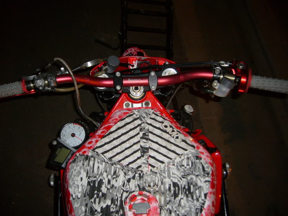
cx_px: 144
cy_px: 108
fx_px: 291
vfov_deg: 40.7
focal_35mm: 35
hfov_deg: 52.6
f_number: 2.8
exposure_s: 1/8
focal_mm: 5.8
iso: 100
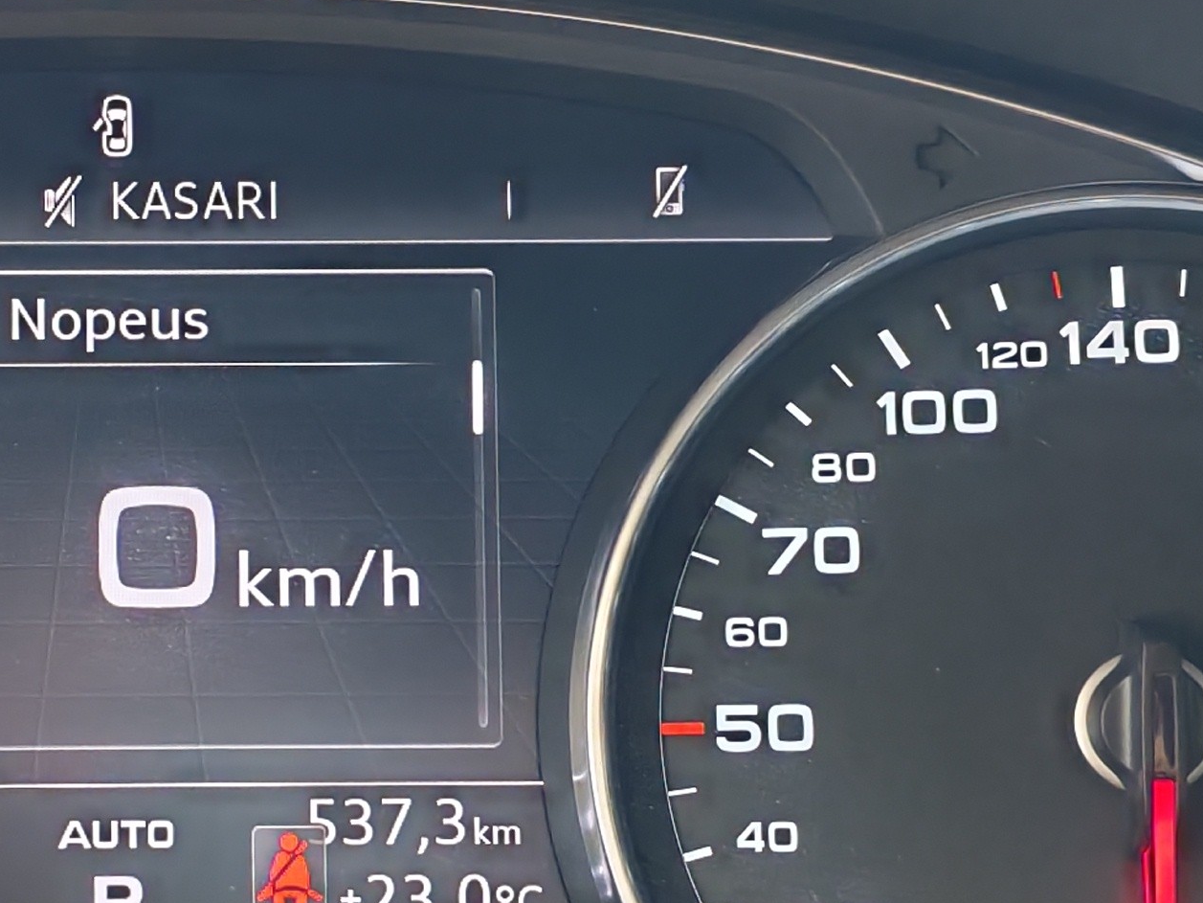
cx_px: 167
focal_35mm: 101
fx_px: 3510
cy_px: 523
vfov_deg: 14.6
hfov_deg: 19.2
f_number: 1.9
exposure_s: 1/50
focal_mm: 6.12
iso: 1250
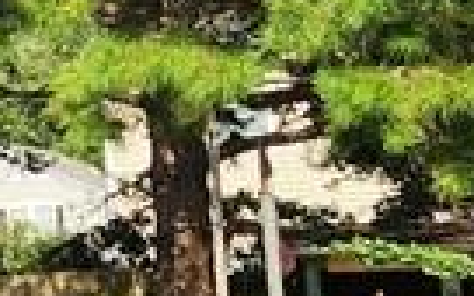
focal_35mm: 104
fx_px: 1343
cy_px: 178
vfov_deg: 12.6
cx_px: -453
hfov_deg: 16.0
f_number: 2.2
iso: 50
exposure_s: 1/1252
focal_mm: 2.2
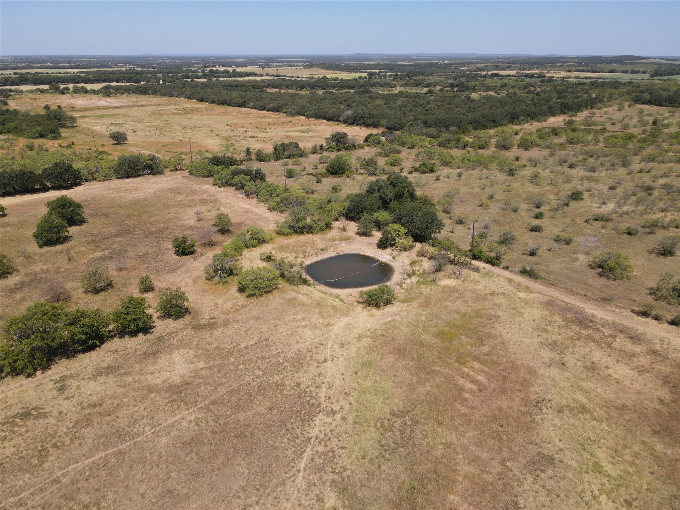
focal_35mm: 24
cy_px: 255
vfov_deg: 56.8
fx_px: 471
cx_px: 340
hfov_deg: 71.6
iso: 100
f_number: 2.8
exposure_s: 1/725
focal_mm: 4.5
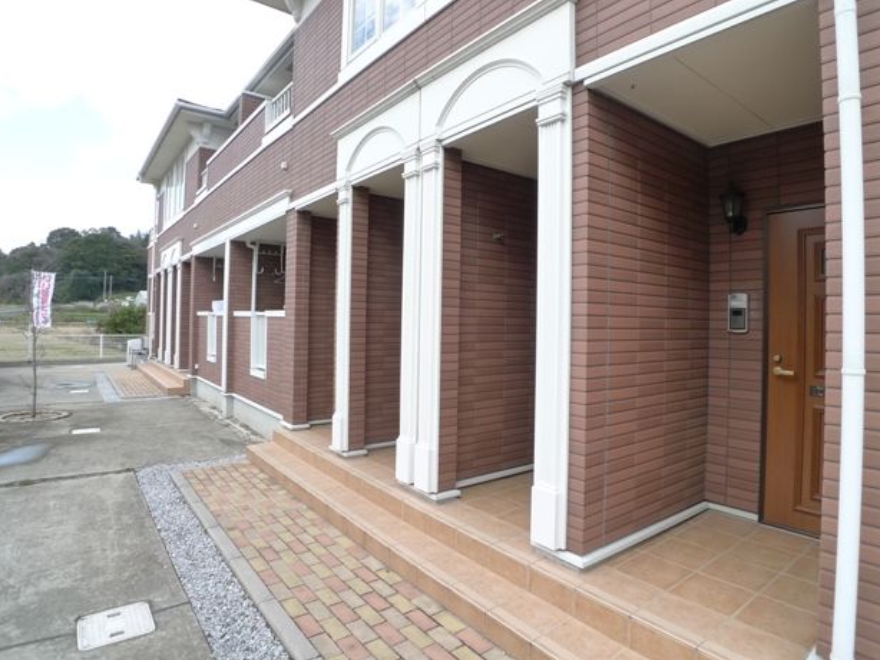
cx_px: 446
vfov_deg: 54.9
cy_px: 318
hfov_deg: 69.4
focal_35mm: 25
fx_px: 636
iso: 125
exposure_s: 1/250
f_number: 2.8
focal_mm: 5.1
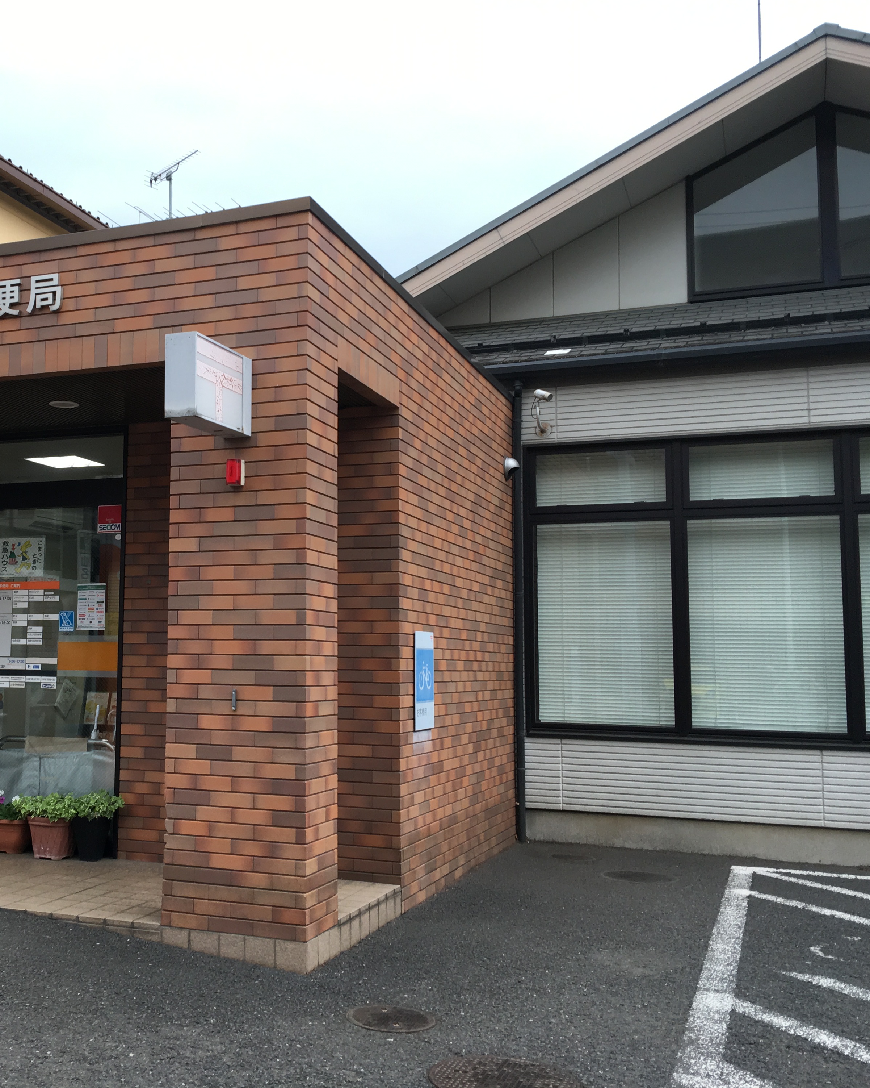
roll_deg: -0.8
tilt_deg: +5.1
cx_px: 249
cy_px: 543
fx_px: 1223
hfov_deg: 38.4
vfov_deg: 47.9
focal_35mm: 38
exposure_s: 1/120
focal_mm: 4.15
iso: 40
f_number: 2.2
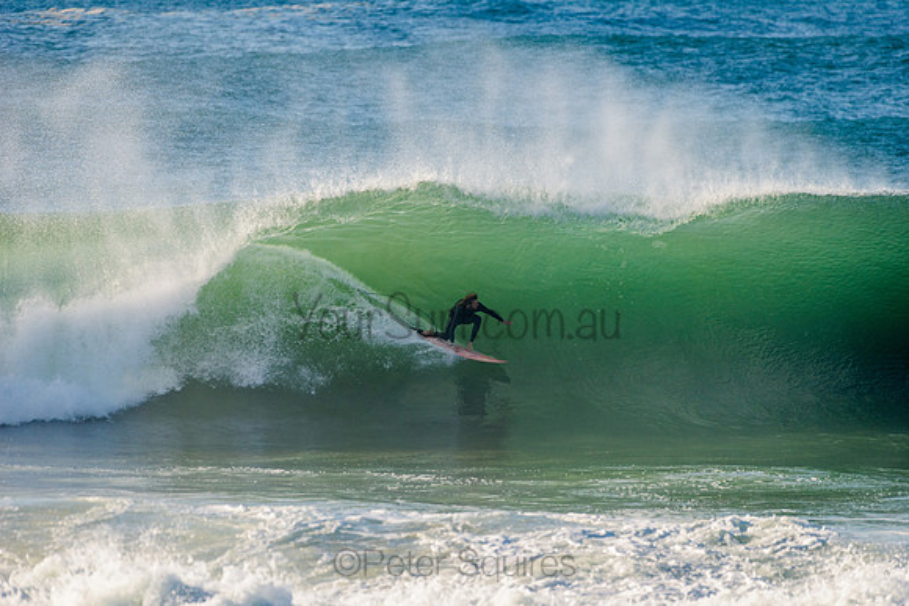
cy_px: 303
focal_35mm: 500
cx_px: 454
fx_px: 12627
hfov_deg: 4.1
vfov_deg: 2.8
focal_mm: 500
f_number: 5.6
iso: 200
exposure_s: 1/1600
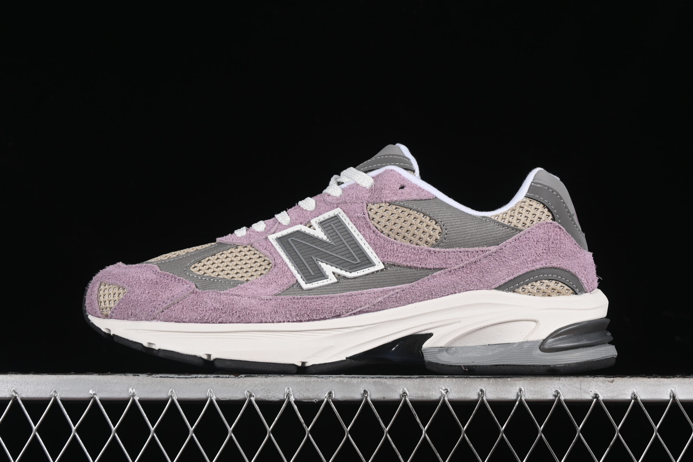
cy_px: 231
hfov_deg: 27.0
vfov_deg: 18.2
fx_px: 1444
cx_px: 346
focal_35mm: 75
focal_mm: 50
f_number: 8
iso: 160
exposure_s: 1/80
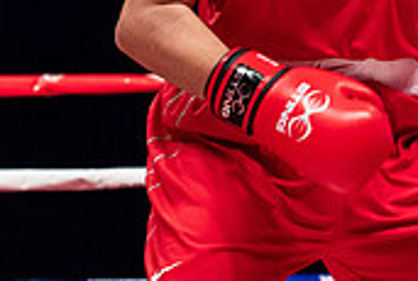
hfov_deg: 8.7
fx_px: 2654
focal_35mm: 228
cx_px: 693
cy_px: -122
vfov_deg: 6.0
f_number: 2.8
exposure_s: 1/1000
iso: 4000
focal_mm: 59
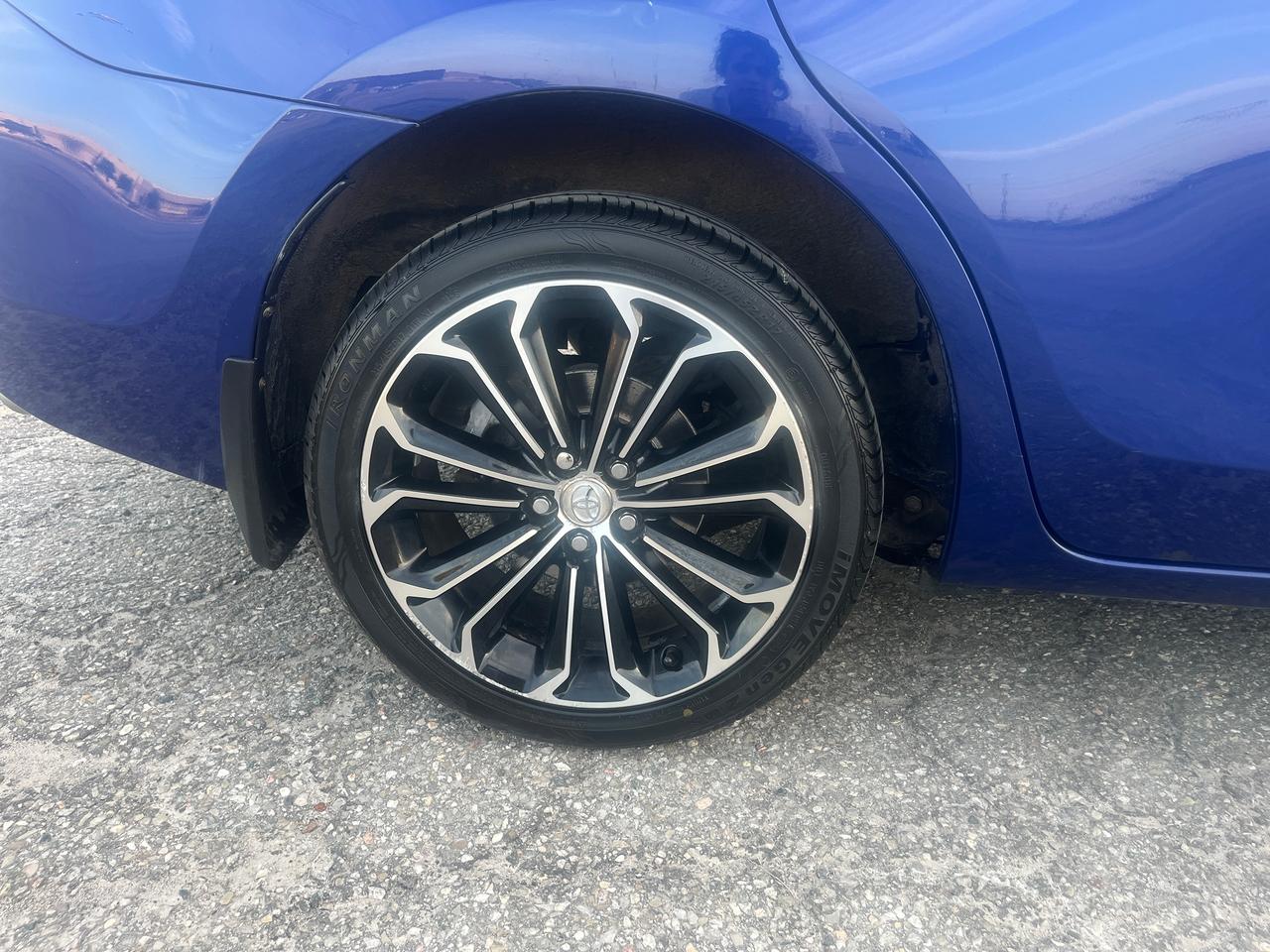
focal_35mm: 26
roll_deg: -2.7
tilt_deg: -19.4
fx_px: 954
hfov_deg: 67.3
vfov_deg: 53.1
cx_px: 635
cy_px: 476
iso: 64
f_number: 1.6
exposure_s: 1/122
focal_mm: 5.1
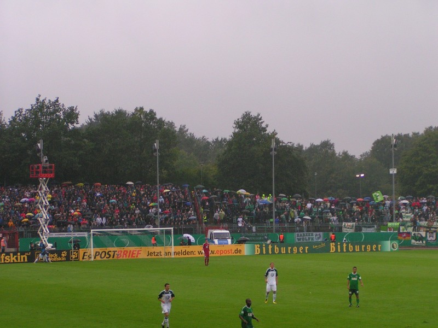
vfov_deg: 14.2
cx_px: 219
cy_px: 164
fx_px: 1316
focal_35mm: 104
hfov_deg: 18.9
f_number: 3.5
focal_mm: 15.9
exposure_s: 1/125
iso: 125
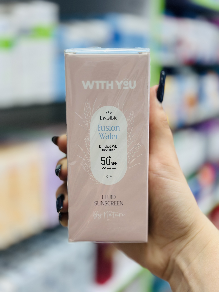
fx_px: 405
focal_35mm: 48
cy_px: 146
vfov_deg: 39.7
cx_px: 110
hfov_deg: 30.3
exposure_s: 1/100
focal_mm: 6.86
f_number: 1.78
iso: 100
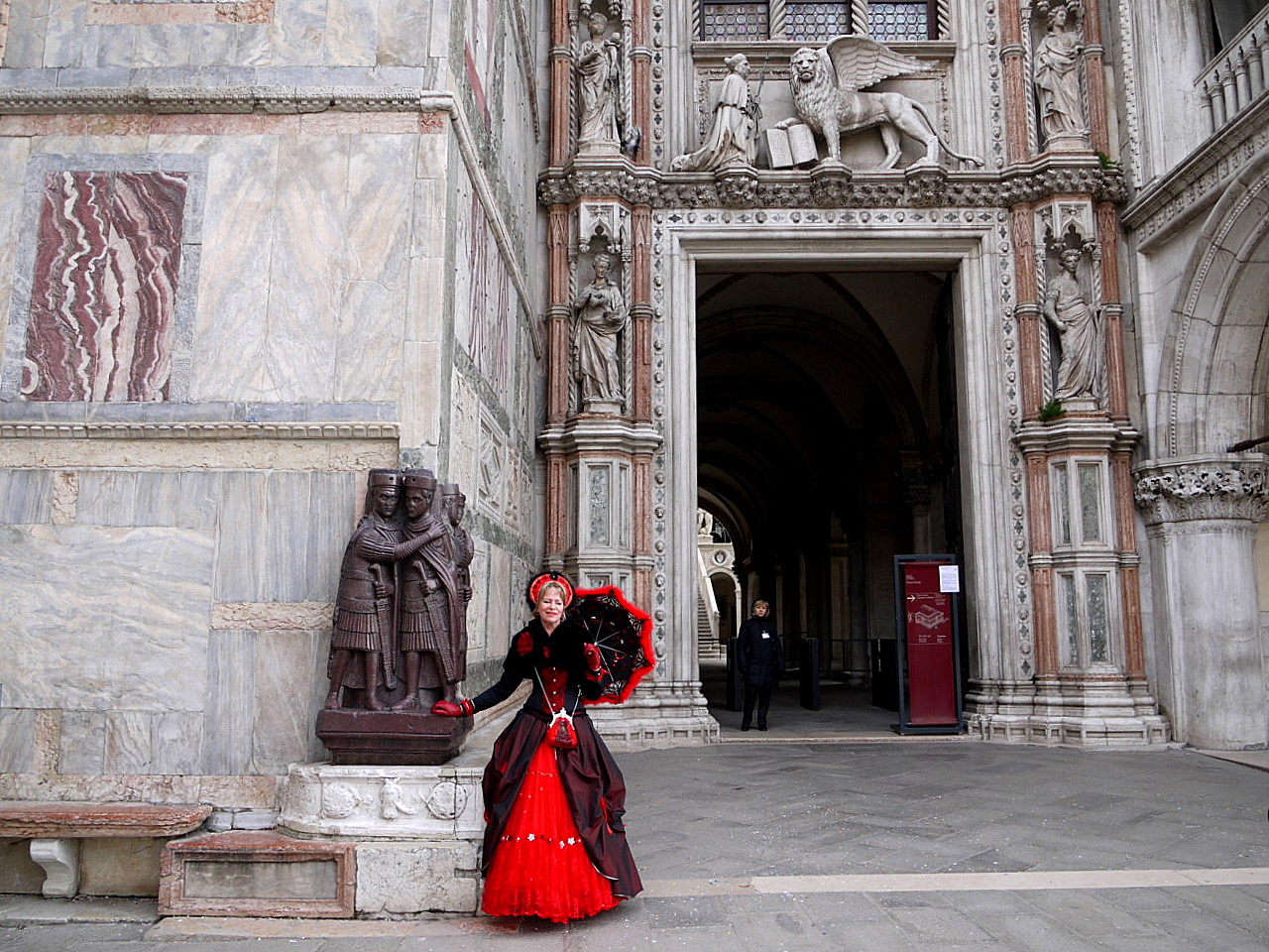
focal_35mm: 28
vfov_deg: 49.7
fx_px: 1026
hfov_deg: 63.4
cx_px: 634
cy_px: 476
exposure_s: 1/100
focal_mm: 14
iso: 100
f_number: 4
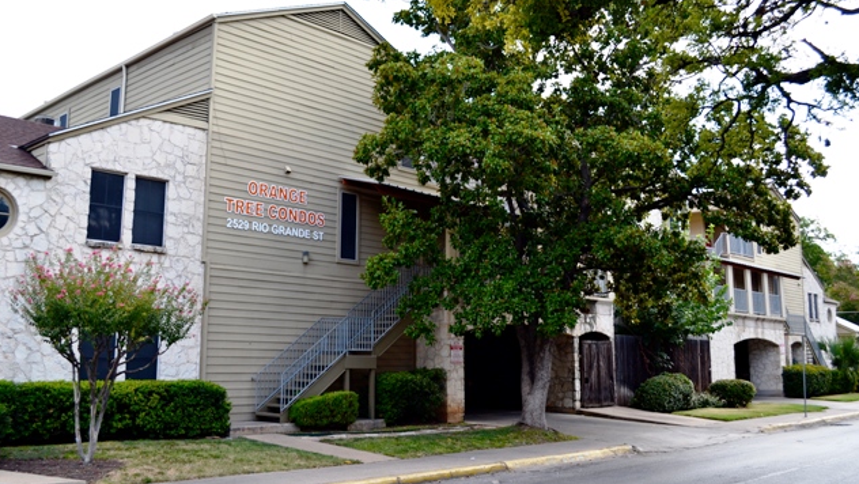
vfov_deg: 33.7
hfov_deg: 56.6
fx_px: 797
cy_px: 213
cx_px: 434
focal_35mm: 35
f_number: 5.6
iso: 100
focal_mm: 22
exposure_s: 1/125
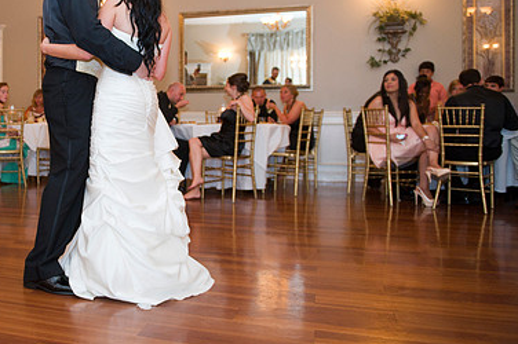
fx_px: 532
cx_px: 125
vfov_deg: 35.7
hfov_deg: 49.7
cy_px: 128
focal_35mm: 37
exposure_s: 1/60
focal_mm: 24
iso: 2000
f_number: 2.8
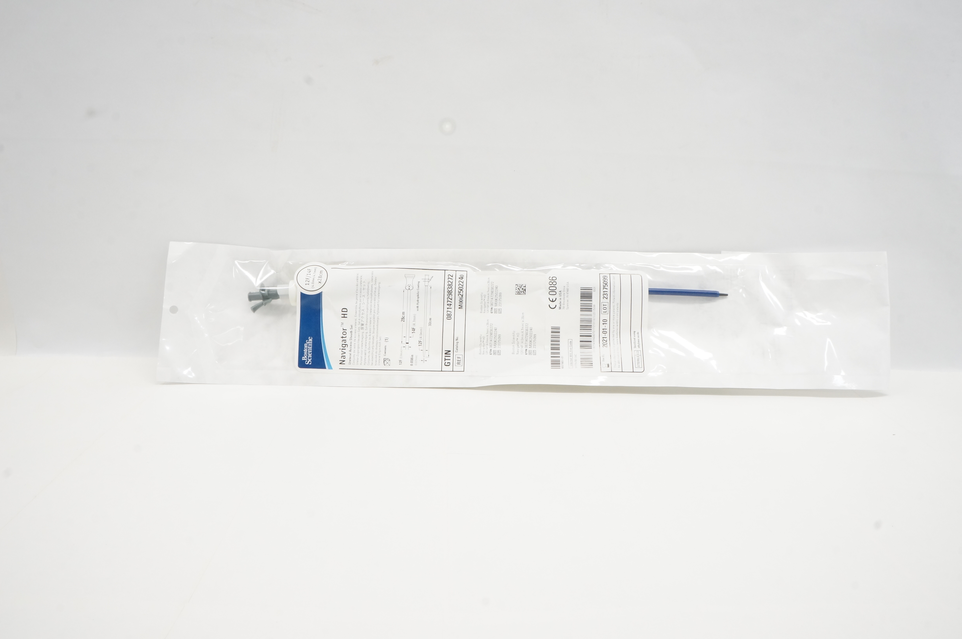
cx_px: 481
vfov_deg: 47.8
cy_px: 320
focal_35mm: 27
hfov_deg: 67.4
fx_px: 721
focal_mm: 18
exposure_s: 1/15
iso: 800
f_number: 16
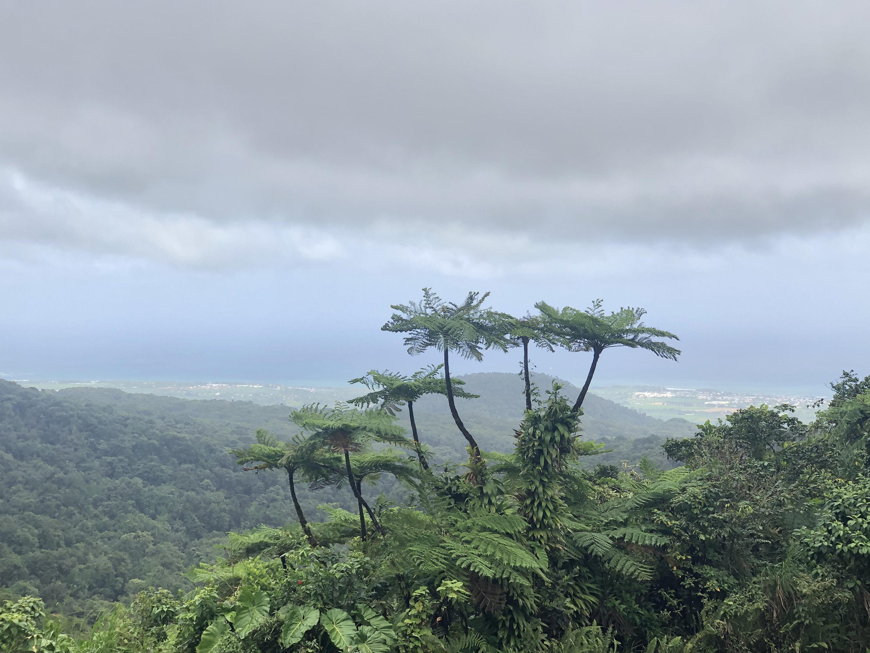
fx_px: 1408
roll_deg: +0.9
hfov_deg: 34.3
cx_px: 442
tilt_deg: -0.8
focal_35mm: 56
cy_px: 322
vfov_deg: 26.1
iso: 16
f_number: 2.4
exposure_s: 1/267
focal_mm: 6
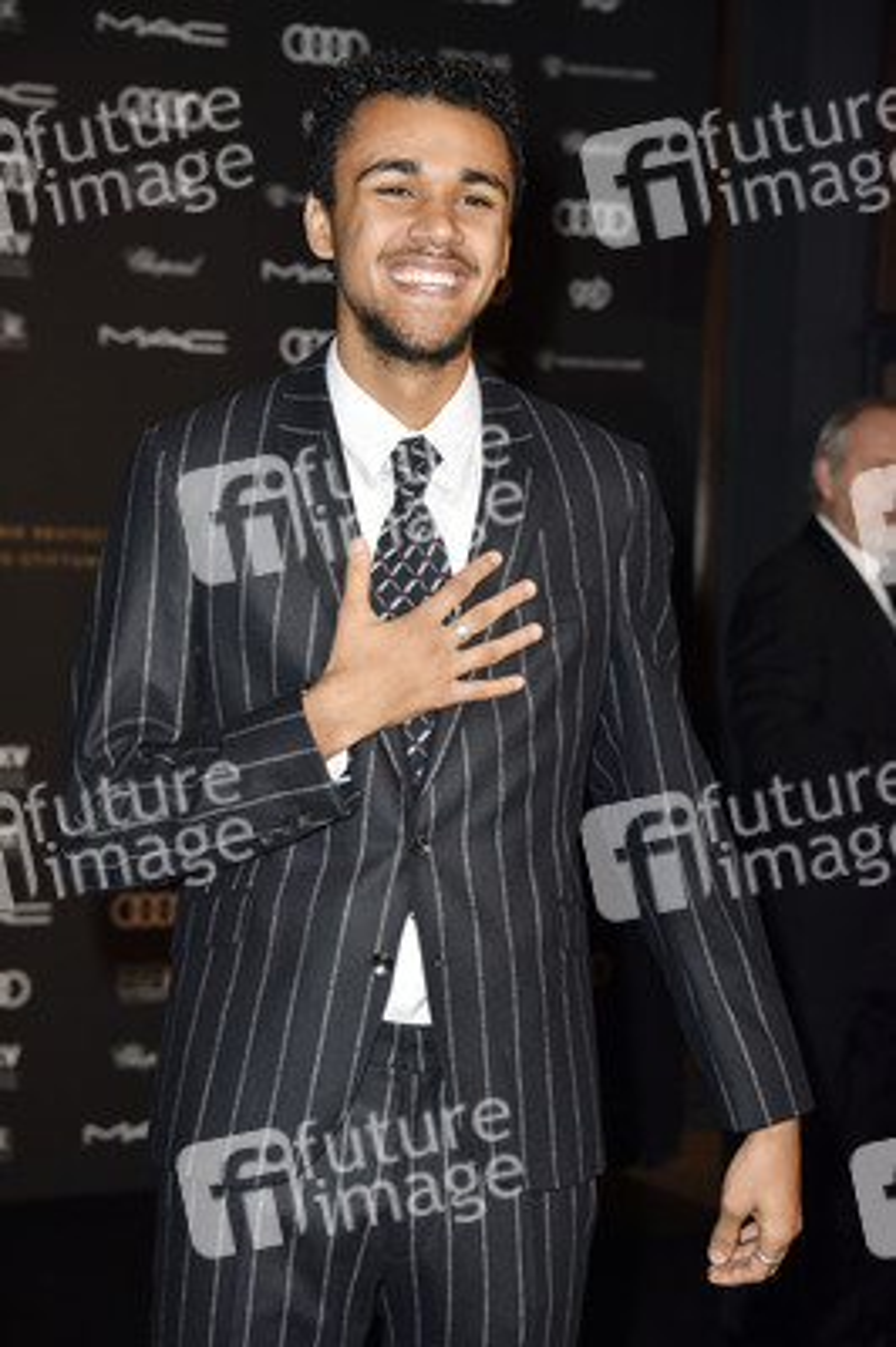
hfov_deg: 13.9
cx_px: 448
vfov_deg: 20.8
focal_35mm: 98
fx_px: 3665
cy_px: 674
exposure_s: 1/200
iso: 1250
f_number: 6.3
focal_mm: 98
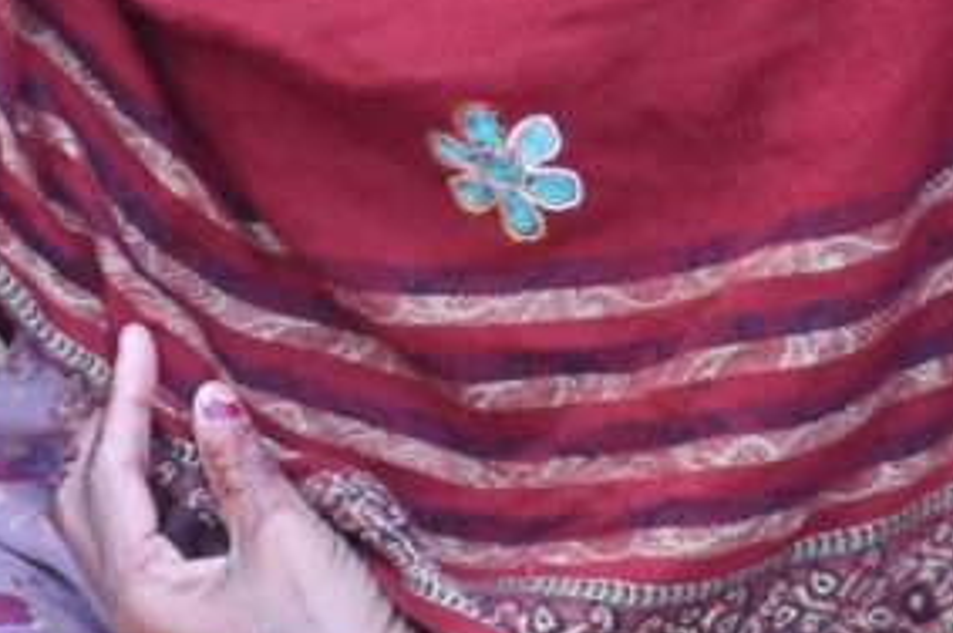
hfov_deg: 6.1
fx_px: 8620
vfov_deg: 4.2
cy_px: -42
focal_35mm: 326
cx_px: -1337
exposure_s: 1/125
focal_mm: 30
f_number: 5.6
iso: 640
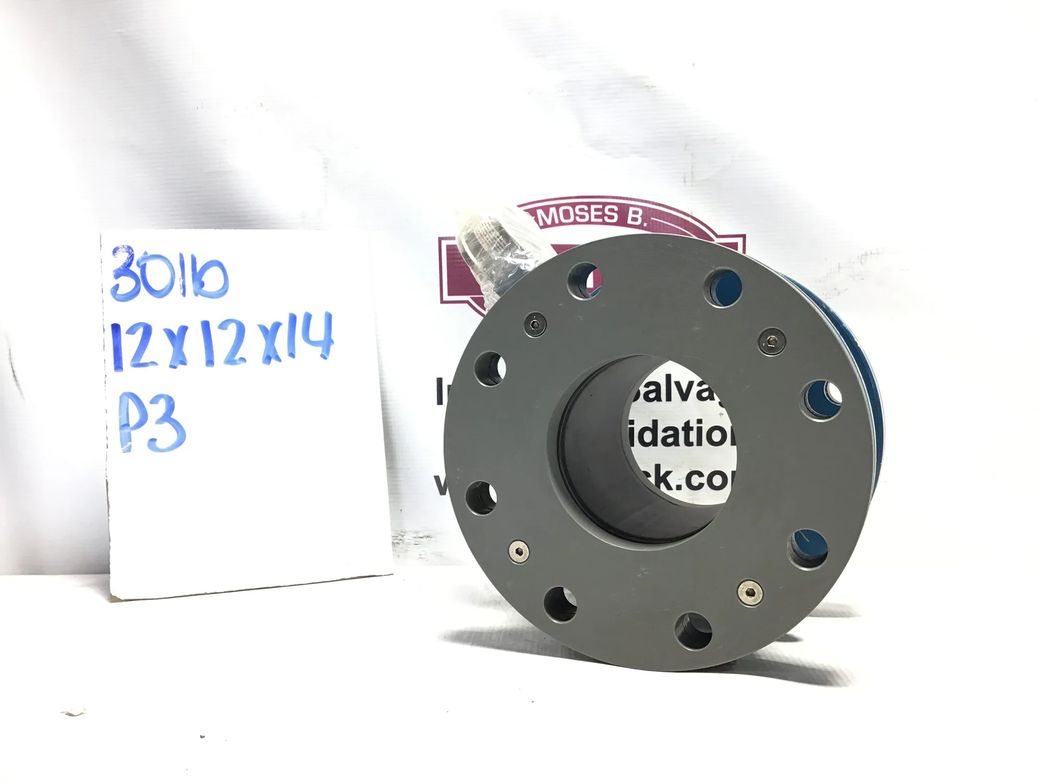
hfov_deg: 58.4
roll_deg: +0.4
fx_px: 934
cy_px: 391
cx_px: 522
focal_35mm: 31
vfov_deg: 45.4
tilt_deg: -1.9
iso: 25
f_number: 2.4
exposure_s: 1/40
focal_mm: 3.3
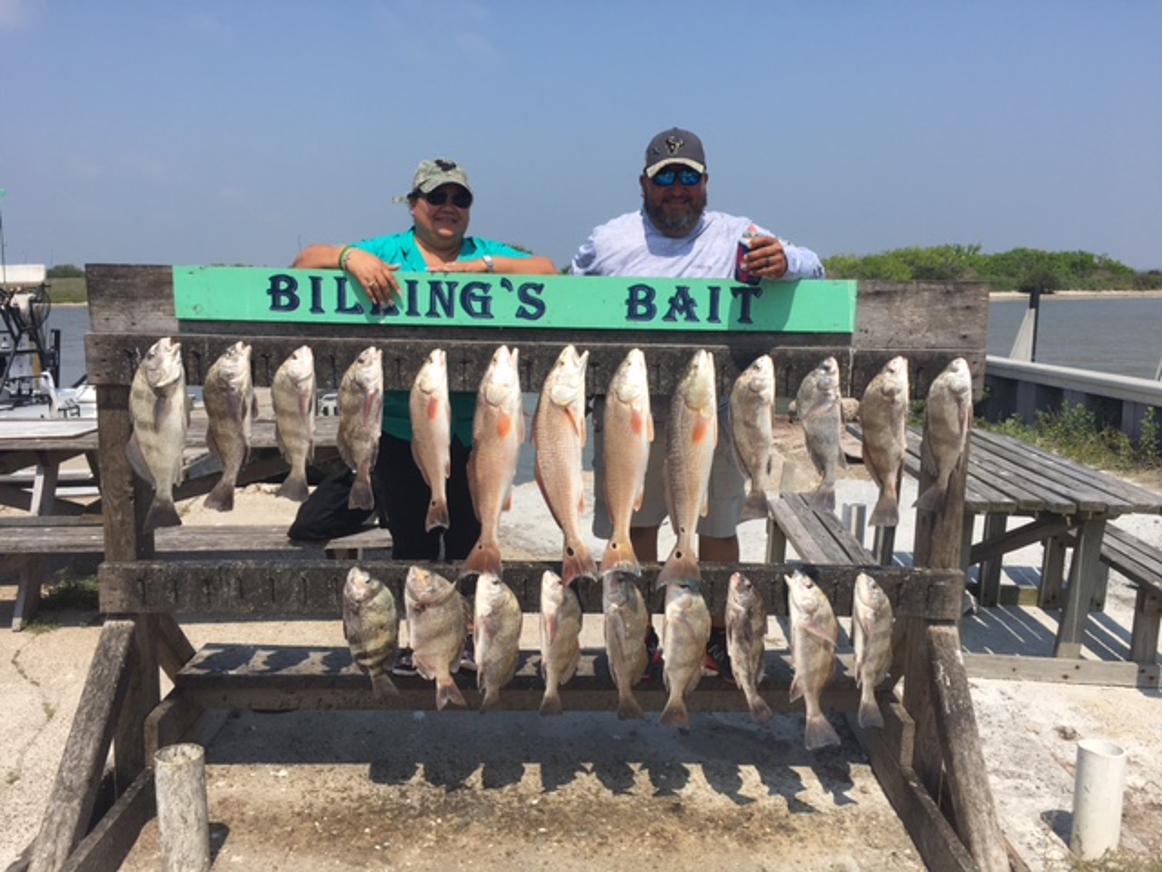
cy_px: 436
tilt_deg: -7.5
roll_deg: +1.7
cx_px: 581
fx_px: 973
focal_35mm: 29
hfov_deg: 61.7
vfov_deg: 48.2
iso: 25
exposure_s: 1/2137
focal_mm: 4.15
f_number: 2.2
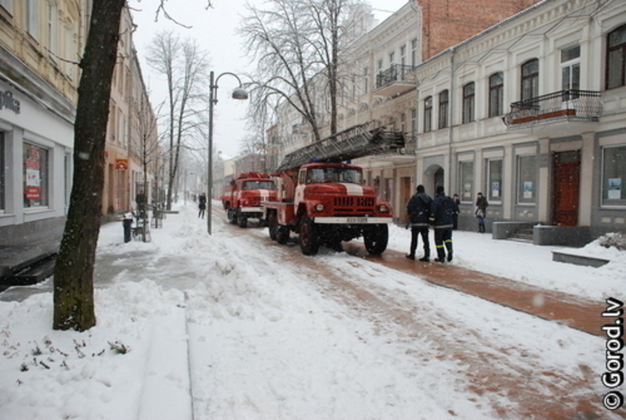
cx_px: 313
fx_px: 470
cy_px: 210
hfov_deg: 67.3
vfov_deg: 48.1
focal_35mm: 27
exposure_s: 1/1500
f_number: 4.8
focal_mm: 18
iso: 500
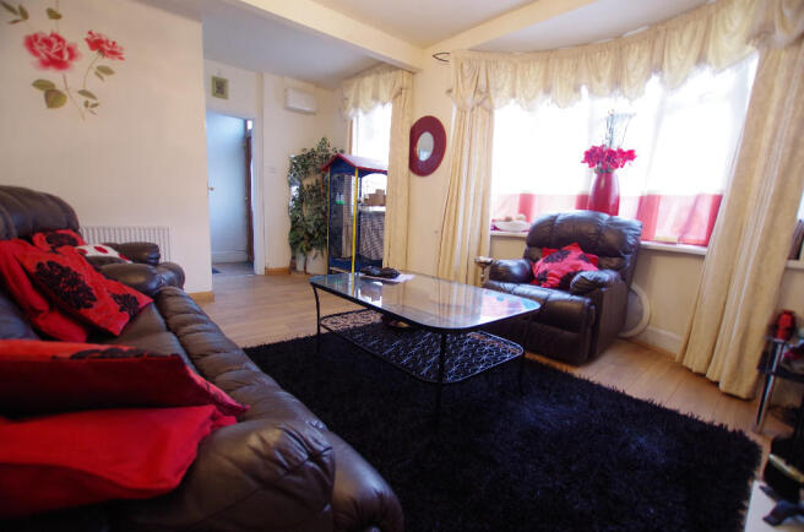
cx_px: 402
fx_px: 334
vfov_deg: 77.0
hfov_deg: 100.5
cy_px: 266
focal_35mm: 15
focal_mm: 10
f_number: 3.5
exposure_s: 1/25
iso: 800
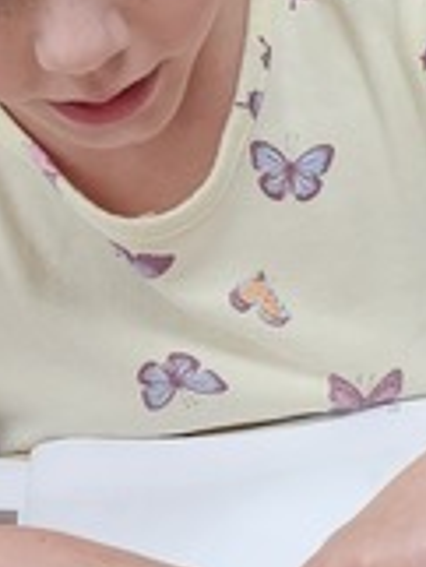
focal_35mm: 146
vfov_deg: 13.2
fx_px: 2392
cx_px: 1088
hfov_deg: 9.0
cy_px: 655
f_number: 1.8
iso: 160
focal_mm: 5.4
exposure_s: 1/120
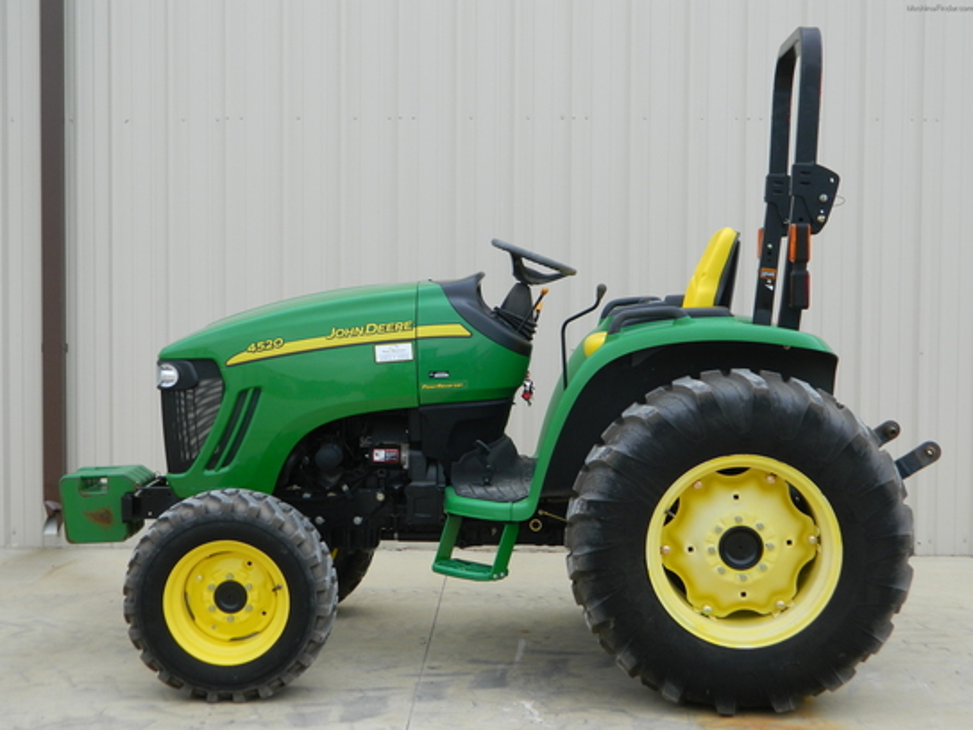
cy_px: 365
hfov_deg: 33.8
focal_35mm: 57
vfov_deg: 25.7
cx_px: 486
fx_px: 1602
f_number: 3.8
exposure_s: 1/250
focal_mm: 10.2
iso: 80
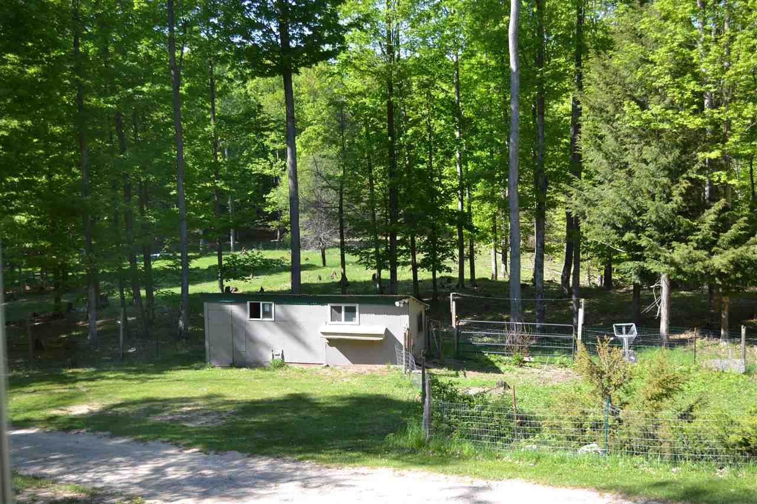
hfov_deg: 41.1
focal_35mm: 48
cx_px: 378
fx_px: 1009
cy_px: 252
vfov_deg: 28.1
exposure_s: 1/125
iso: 140
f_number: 5.6
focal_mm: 32
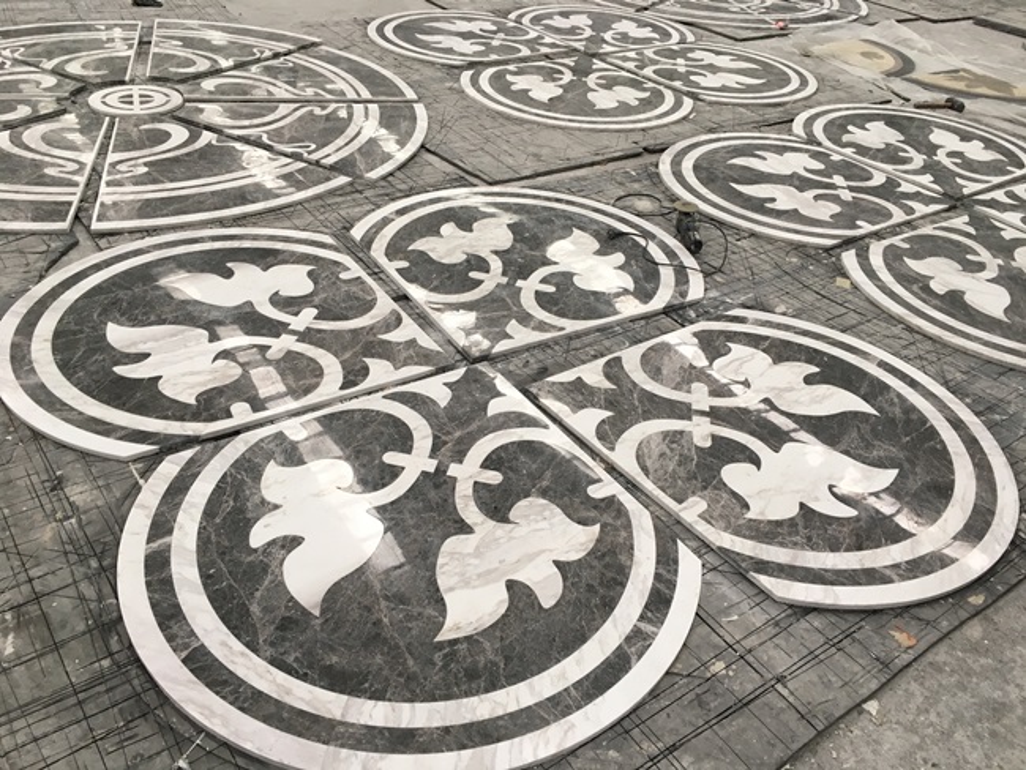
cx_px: 513
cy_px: 385
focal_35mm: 29
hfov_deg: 61.6
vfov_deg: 48.3
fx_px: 860
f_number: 2.2
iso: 25
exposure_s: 1/33
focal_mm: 4.15
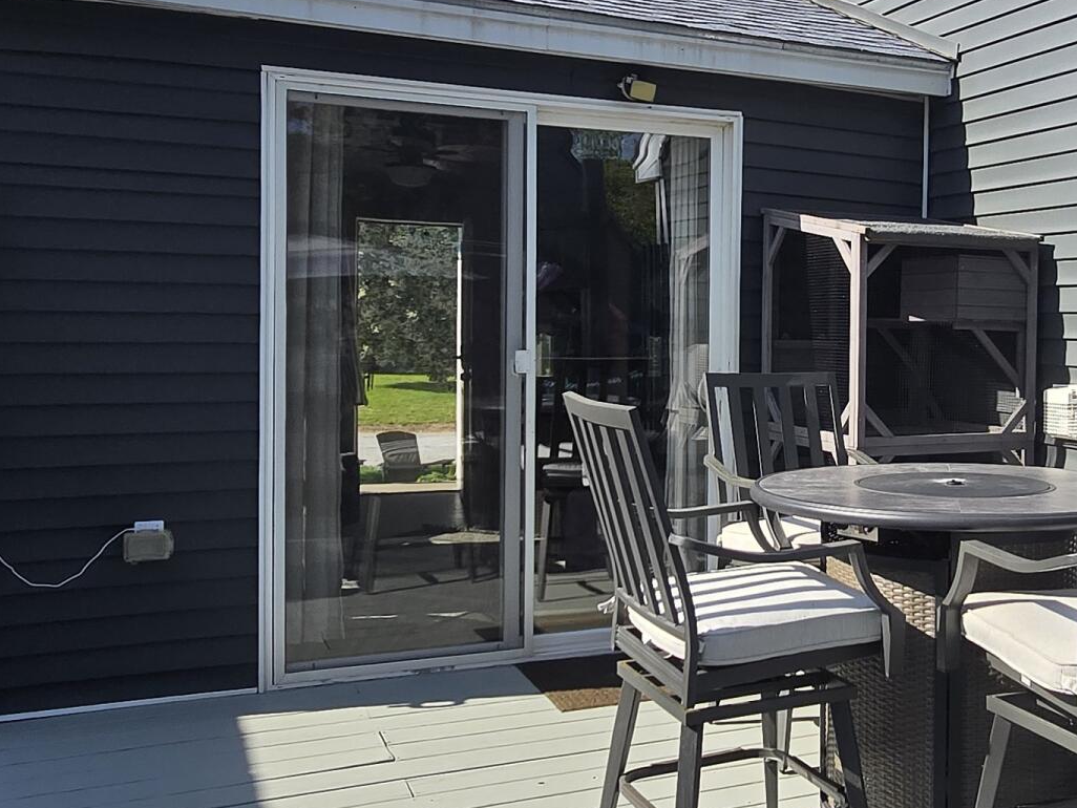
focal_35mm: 38
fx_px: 1183
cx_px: 814
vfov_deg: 37.7
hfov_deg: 47.1
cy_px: 392
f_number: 2.2
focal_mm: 1.7
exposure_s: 1/736
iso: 25
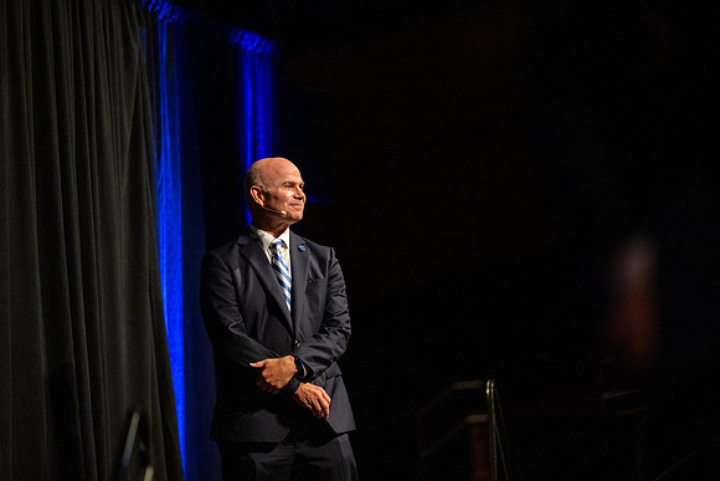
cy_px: 240
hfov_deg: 13.2
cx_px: 360
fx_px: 3101
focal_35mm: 155
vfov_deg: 8.9
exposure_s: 1/320
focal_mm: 155
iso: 2000
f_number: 2.8
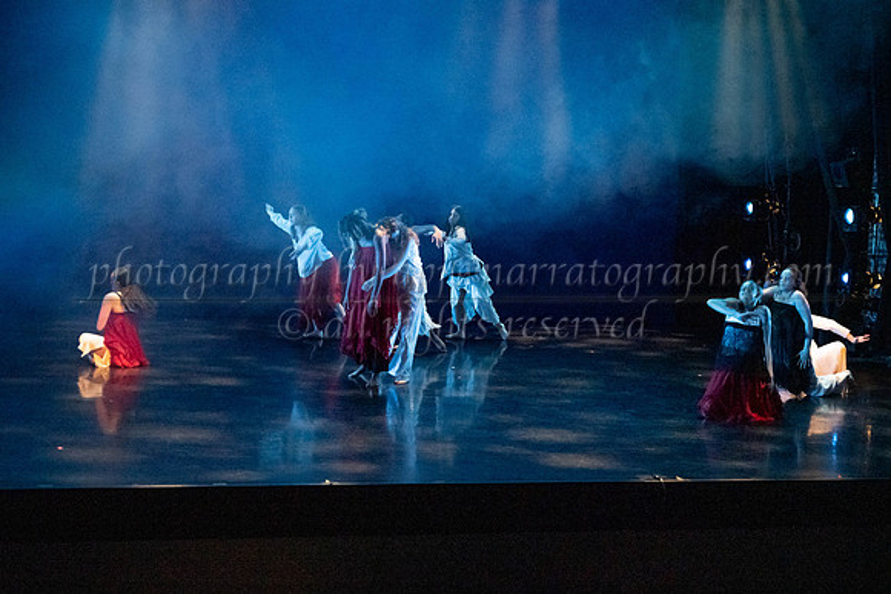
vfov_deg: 25.0
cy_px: 297
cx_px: 408
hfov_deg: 36.7
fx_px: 1341
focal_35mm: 54
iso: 5000
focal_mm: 50
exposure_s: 1/320
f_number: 2.8
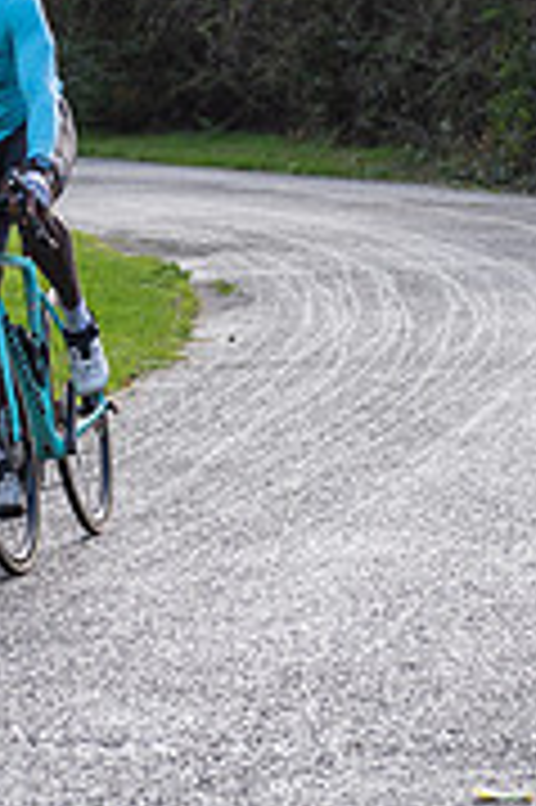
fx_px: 4788
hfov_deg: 6.4
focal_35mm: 214
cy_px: 124
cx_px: -68
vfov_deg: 9.6
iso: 200
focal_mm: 66
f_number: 4
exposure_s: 1/400
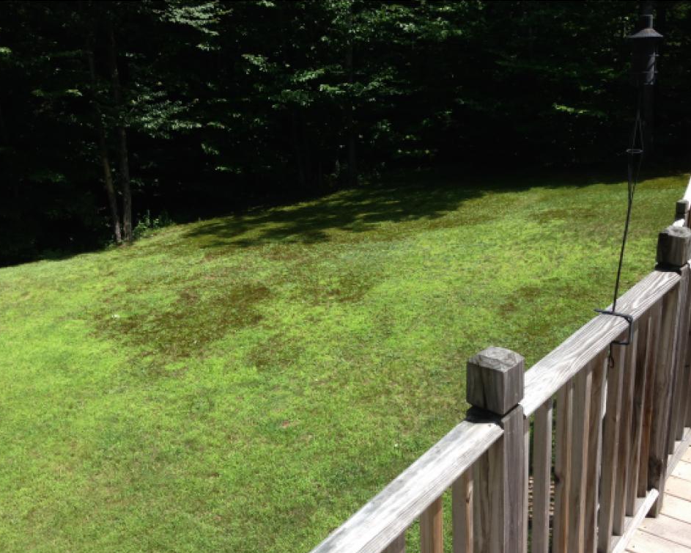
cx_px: 352
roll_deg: +1.8
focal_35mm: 35
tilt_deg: -17.9
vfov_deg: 42.2
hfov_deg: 51.5
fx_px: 716
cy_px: 280
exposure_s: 1/625
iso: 50
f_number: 2.4
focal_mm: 4.12
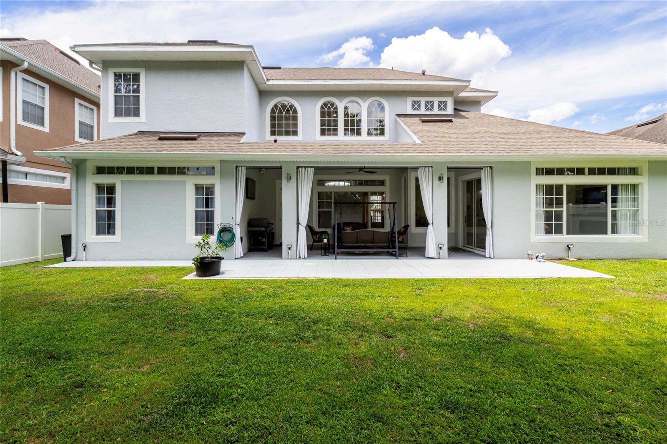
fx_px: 278
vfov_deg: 77.3
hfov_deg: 100.4
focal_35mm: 15
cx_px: 334
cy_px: 222
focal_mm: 10
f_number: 8
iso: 200
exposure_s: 1/250
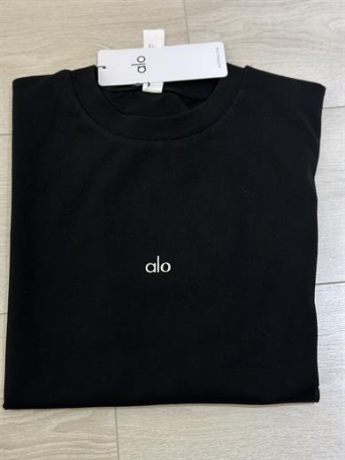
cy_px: 230
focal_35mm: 48
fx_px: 638
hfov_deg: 30.3
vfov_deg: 39.7
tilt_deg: -73.0
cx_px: 172
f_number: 1.78
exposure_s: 1/50
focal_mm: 6.86
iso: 320
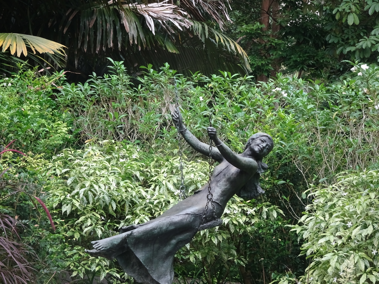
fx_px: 1226
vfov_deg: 13.2
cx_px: 190
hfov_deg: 17.6
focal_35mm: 112
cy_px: 142
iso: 500
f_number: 5.6
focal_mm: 19.1
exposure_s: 1/125
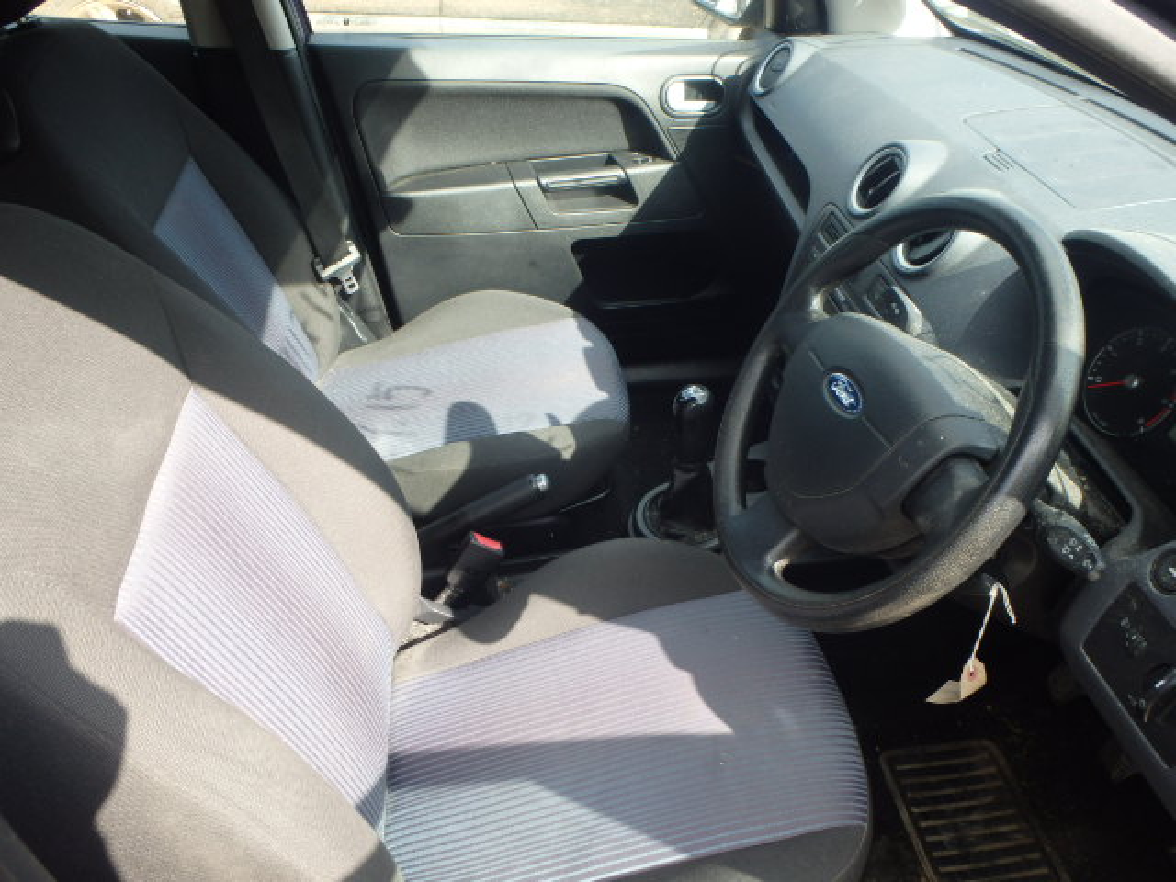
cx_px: 588
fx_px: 951
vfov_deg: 49.7
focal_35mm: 28
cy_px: 441
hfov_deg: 63.4
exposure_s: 1/125
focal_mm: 5
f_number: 3.9
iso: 125
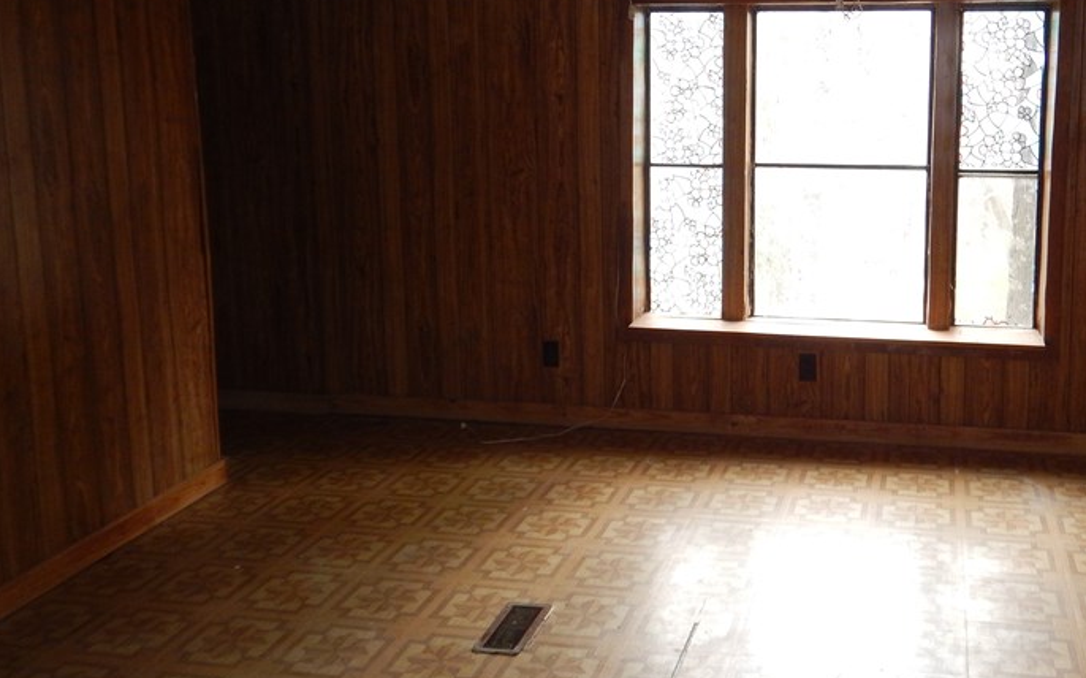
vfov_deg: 33.1
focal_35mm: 38
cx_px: 725
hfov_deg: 50.6
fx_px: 1124
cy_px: 204
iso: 200
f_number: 2.8
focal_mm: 4.3
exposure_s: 1/30
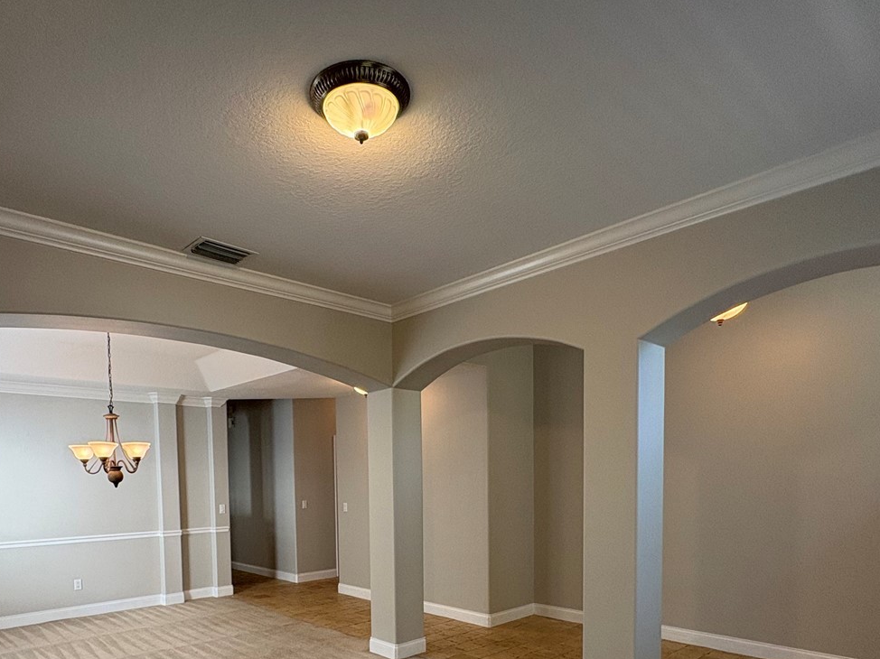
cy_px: 510
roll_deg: +1.0
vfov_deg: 55.4
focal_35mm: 23
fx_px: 585
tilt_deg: -2.6
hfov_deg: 73.7
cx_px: 391
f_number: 2.2
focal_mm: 2.22
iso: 200
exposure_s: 1/120
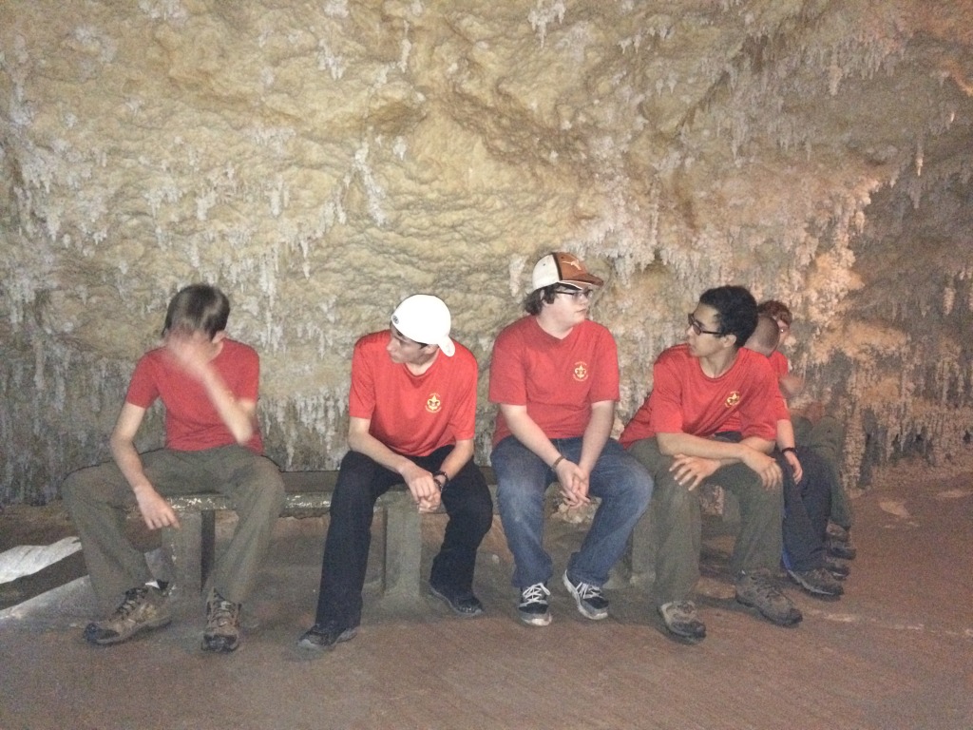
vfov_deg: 48.2
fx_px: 815
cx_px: 486
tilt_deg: -5.8
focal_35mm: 29
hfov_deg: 61.7
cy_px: 365
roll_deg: -0.6
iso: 1250
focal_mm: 4.15
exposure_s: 1/16
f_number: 2.2
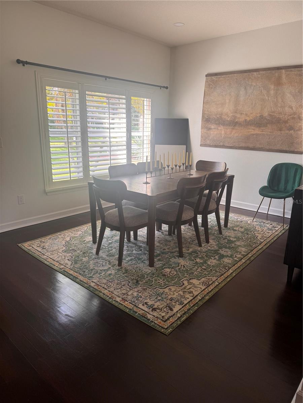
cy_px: 202
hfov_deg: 56.8
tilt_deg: -16.0
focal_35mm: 24
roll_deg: -1.1
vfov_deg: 71.6
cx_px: 152
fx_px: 280
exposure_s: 1/121
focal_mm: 6.76
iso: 80
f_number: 1.78
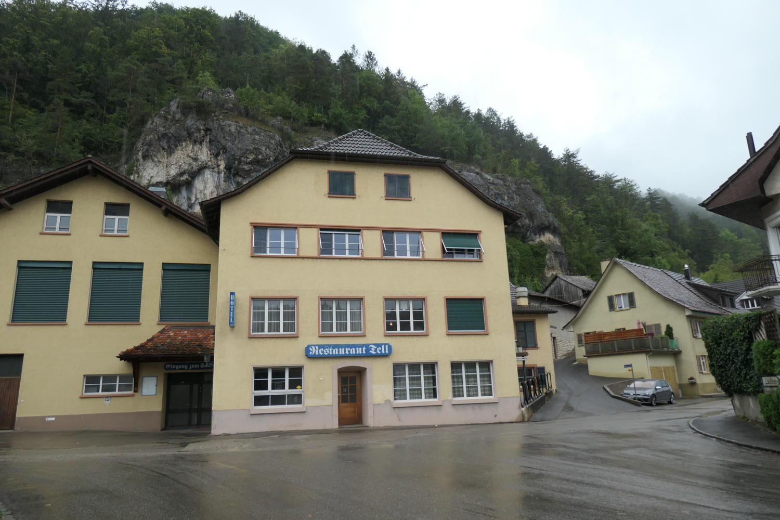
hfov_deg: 73.7
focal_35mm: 24
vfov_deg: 53.1
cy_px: 260
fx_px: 520
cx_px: 390
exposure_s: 1/200
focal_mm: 8.8
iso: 200
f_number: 3.3
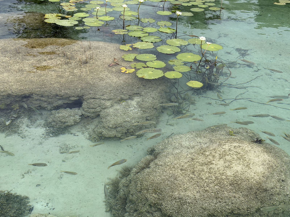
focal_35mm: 48
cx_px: 145
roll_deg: -0.7
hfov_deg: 39.7
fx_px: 402
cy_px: 108
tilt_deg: -28.3
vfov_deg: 30.3
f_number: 1.78
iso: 64
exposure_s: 1/2762
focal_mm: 6.76
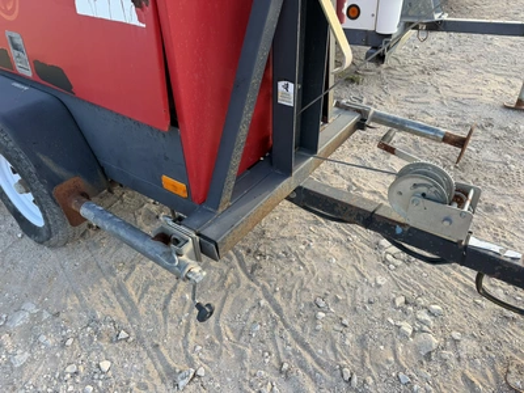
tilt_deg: -36.4
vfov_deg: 56.8
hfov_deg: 71.6
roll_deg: +1.2
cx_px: 262
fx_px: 363
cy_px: 196
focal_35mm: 24
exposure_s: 1/524
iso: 80
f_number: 1.78
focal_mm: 6.76
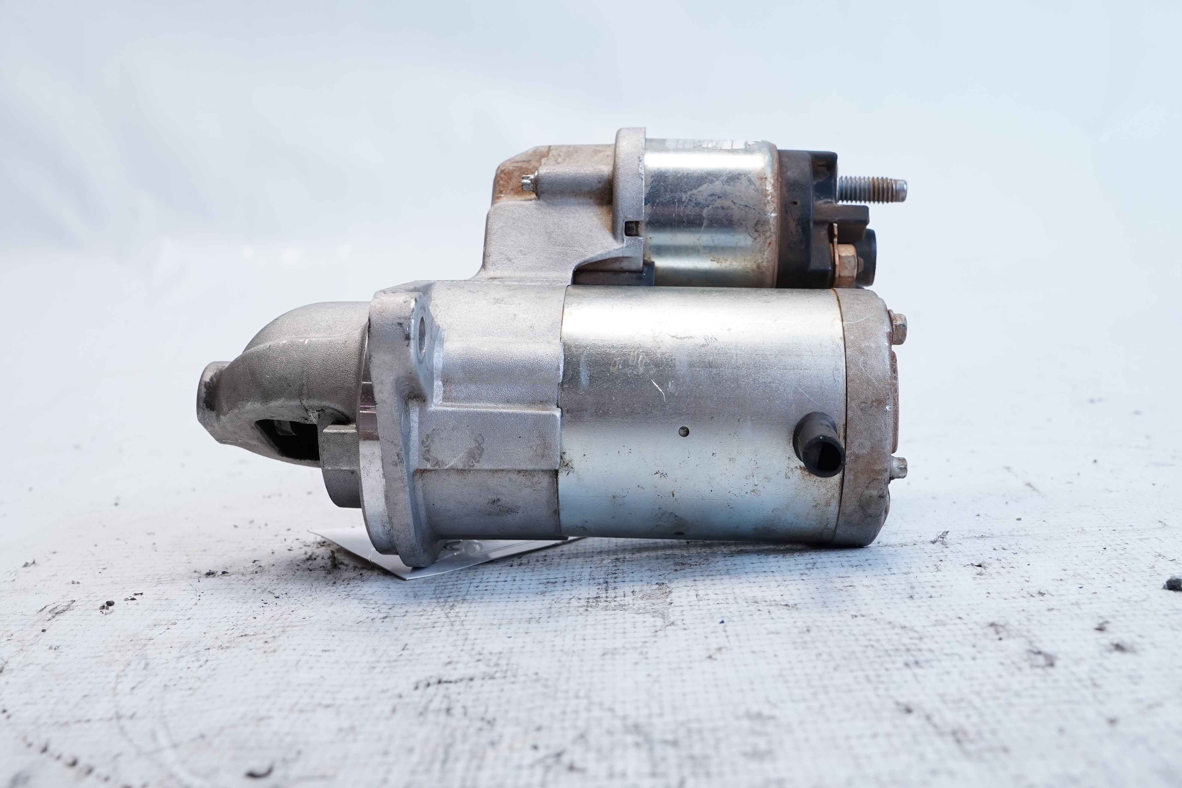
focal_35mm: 39
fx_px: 1280
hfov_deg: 49.6
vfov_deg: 34.2
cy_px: 394
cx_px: 591
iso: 500
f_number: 8
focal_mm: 26
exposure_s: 1/40
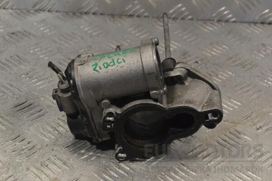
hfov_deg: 24.6
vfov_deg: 16.6
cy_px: 90
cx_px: 136
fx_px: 623
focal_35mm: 82
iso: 3200
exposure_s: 1/320
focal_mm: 55
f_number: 9
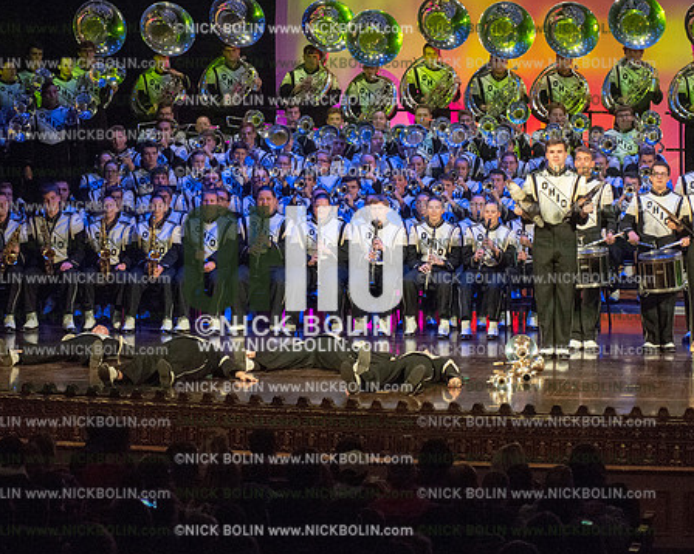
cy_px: 279
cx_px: 293
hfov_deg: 11.4
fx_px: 3490
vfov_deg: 9.1
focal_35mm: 170
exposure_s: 1/400
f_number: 5.6
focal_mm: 140
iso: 8000
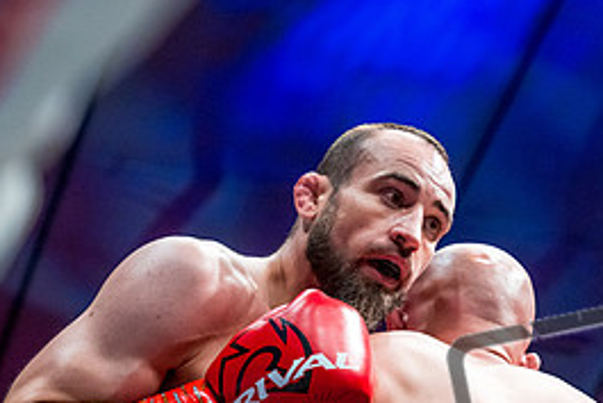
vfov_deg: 8.9
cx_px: 453
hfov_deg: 13.4
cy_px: 375
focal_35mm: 153
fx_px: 2564
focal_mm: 70
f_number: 4
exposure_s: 1/1000
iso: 4000
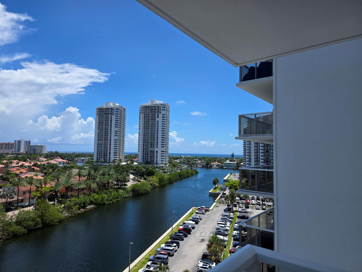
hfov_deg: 73.9
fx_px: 241
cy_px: 136
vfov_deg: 58.9
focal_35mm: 23
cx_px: 181
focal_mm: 6.3
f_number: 1.7
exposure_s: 1/7061
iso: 80
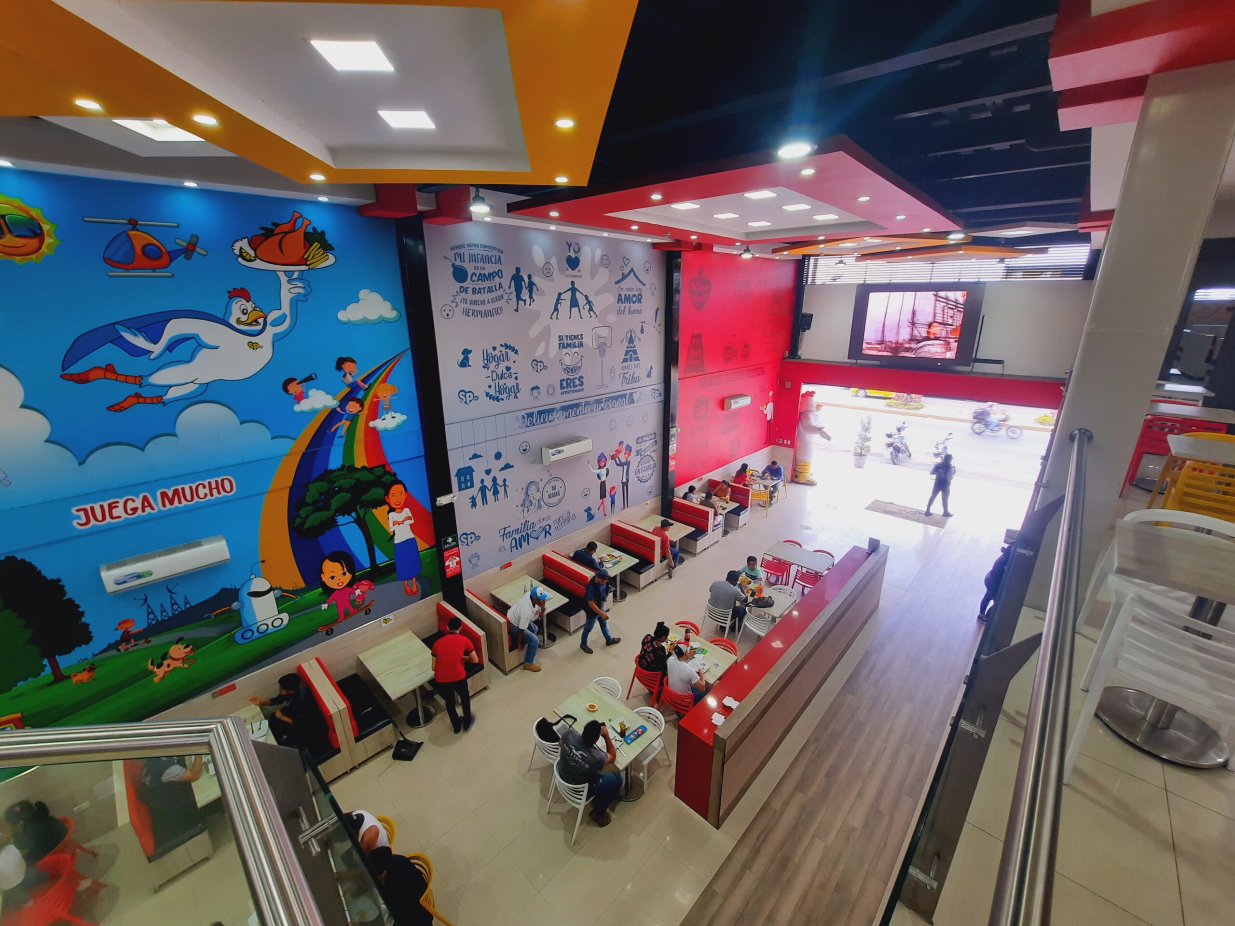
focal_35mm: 13
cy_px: 463
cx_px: 618
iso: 64
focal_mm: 1.74
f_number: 2.2
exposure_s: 1/60
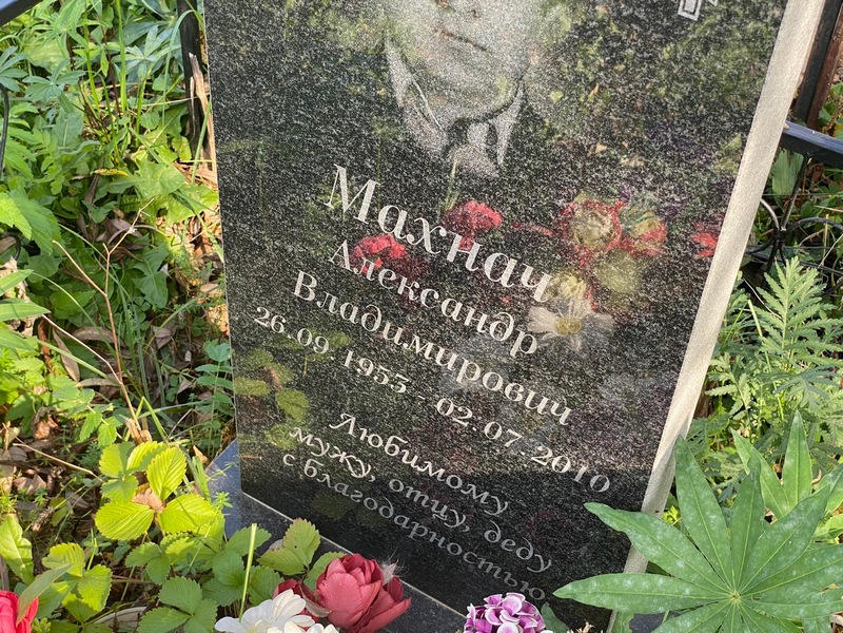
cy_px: 316
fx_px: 1266
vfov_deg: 28.0
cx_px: 422
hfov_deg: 36.8
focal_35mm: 52
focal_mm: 6
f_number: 2
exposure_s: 1/127
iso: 20
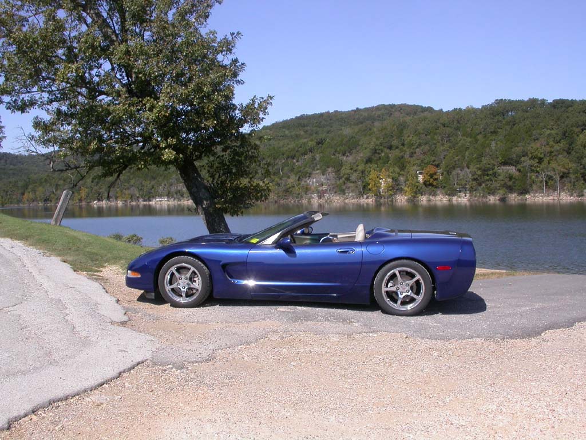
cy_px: 220
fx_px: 643
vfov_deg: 37.7
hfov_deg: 49.0
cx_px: 293
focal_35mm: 38
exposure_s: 1/281
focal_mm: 7.85
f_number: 7.5
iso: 100
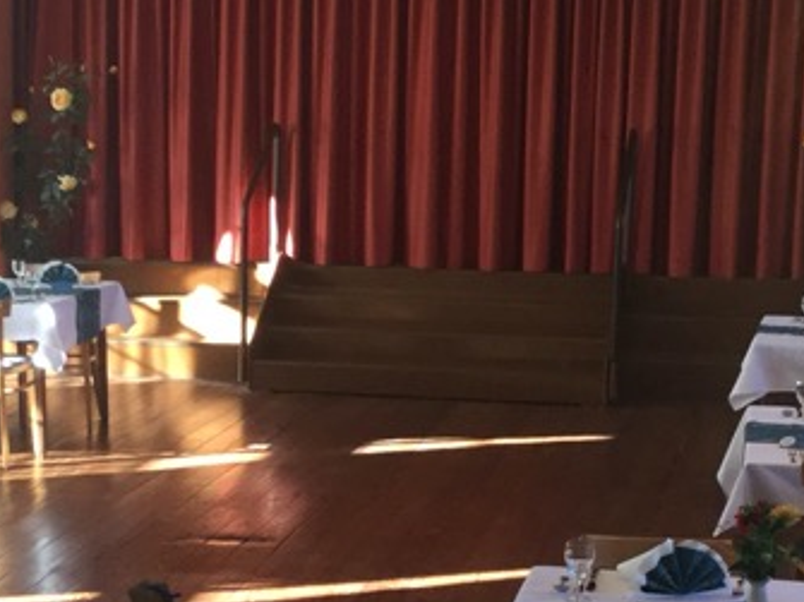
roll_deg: -2.5
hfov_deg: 19.6
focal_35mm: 100
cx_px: 264
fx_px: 2322
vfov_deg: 14.7
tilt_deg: -11.0
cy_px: 508
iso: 64
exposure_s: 1/33
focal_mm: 3.3
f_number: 2.4
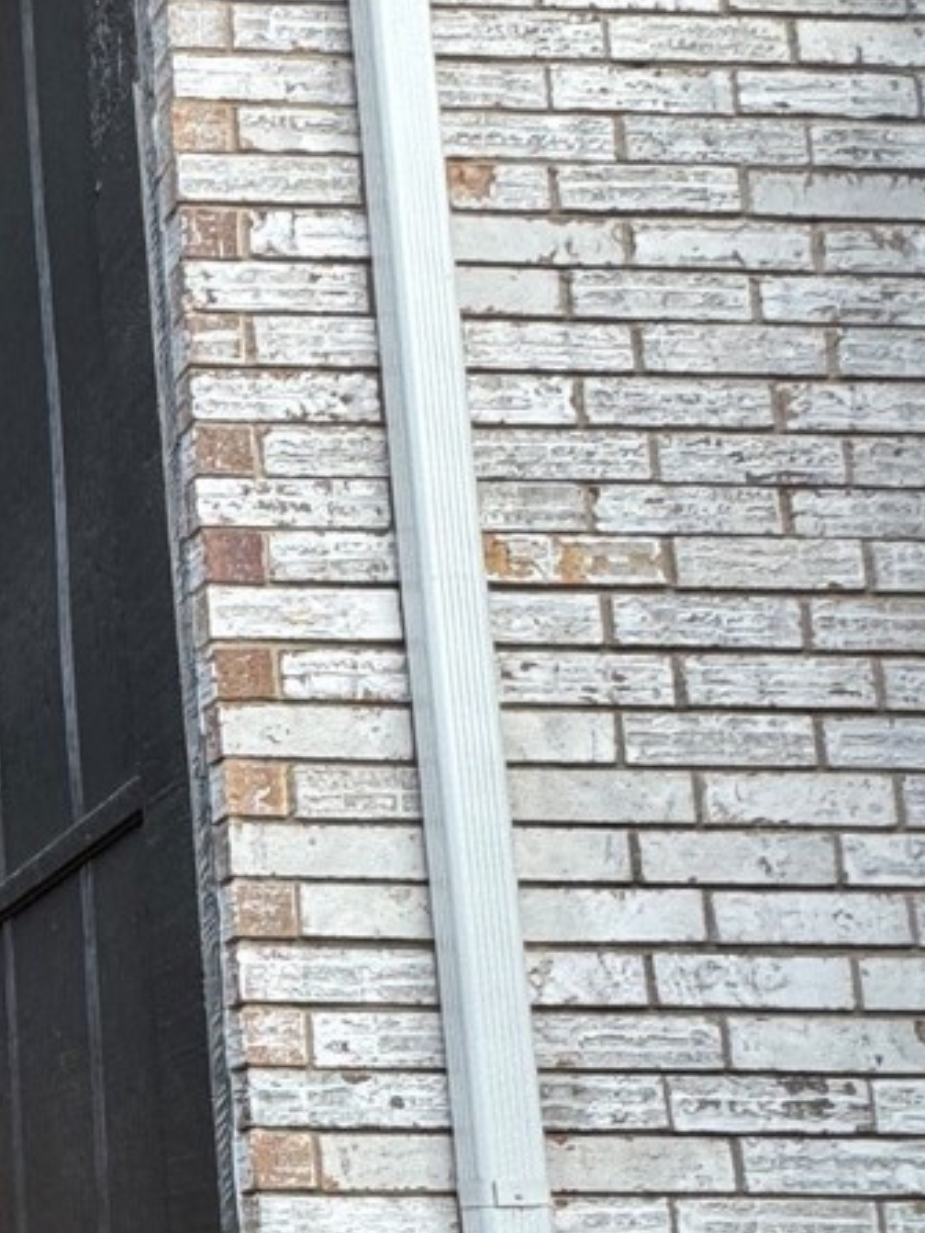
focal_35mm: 48
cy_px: 1112
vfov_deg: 37.1
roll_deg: +0.0
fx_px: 1710
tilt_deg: +13.2
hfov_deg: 22.1
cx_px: -622
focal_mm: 2.22
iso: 125
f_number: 2.2
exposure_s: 1/99
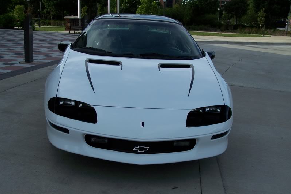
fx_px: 364
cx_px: 146
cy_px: 106
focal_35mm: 45
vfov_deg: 29.8
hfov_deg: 43.6
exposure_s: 1/800
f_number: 4
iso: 80
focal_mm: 7.1
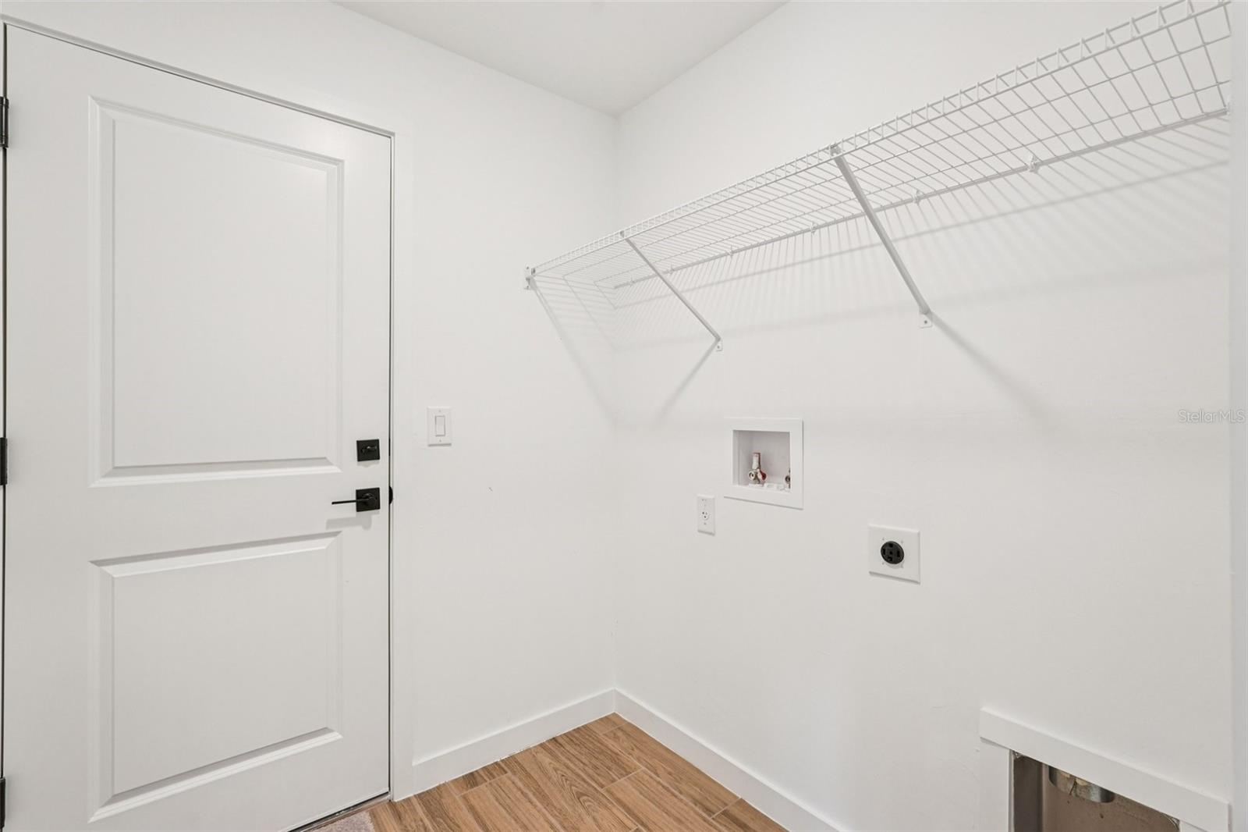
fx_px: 555
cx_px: 624
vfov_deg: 73.7
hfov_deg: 96.7
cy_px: 416
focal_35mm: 16
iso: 400
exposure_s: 1/20
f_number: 8
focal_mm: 16
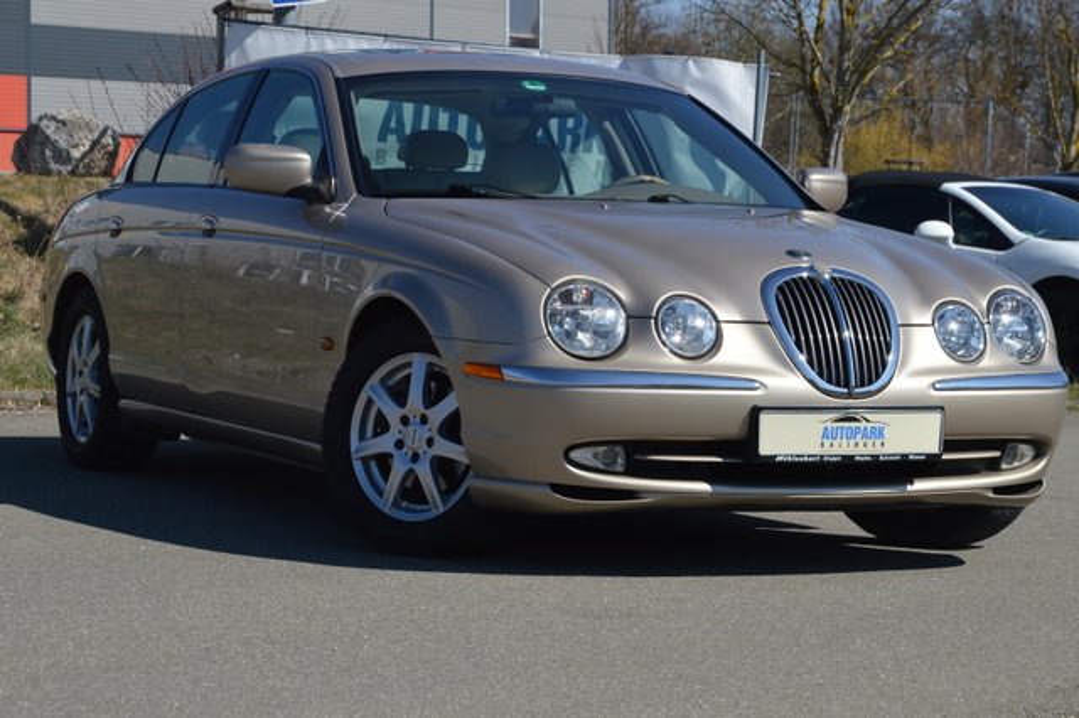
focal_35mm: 99
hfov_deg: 20.6
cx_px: 540
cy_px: 359
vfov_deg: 13.8
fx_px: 2966
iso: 100
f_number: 8
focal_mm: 66
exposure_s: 1/250
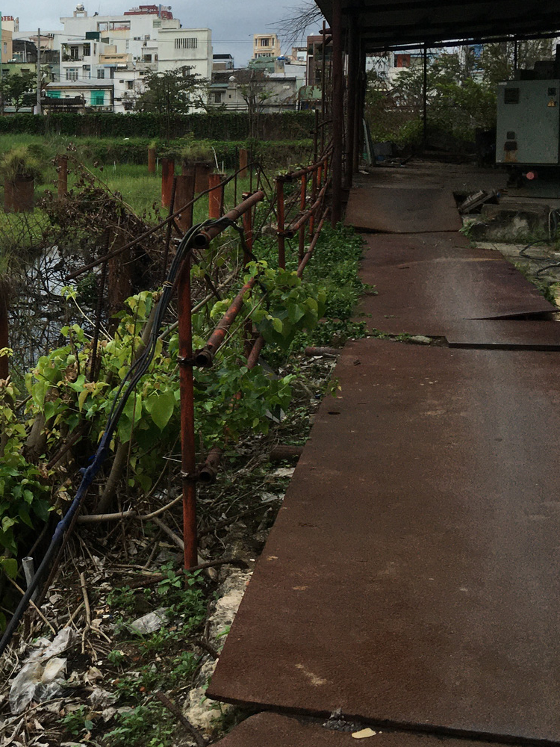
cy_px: 223
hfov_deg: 23.6
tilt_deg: -3.6
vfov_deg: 32.8
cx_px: -58
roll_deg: +0.8
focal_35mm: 58
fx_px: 1251
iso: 40
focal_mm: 4.15
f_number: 2.2
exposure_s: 1/100
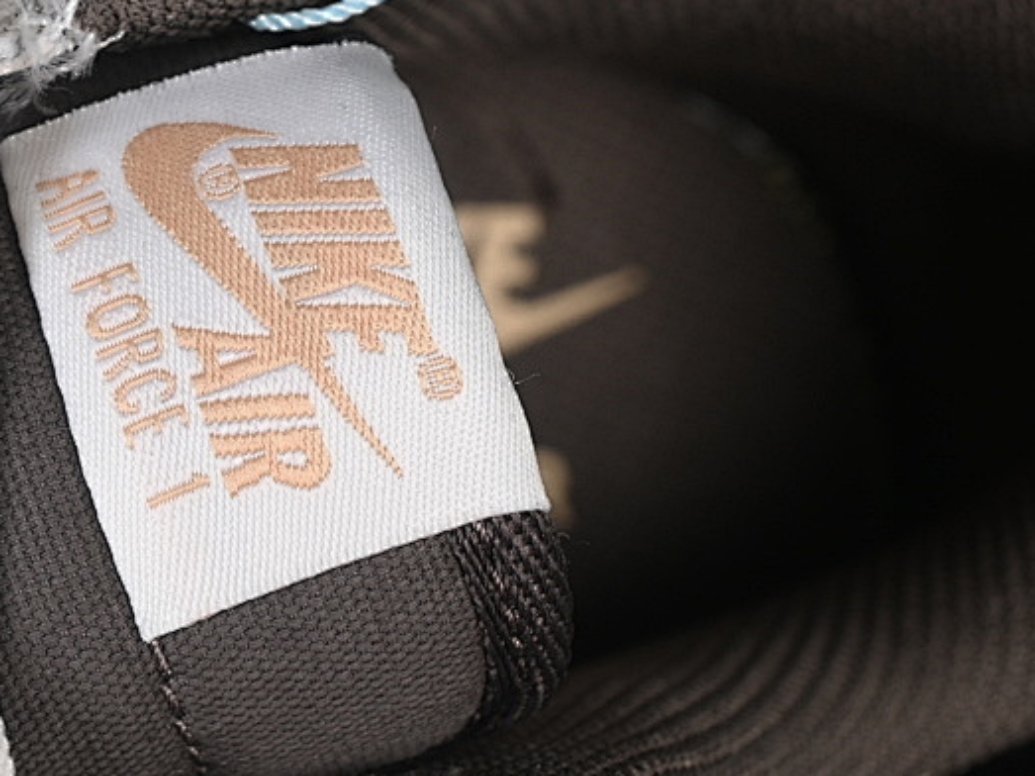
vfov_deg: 10.0
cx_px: 186
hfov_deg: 13.2
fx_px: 4454
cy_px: 455
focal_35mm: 149
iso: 160
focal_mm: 50
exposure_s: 1/80
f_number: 7.1
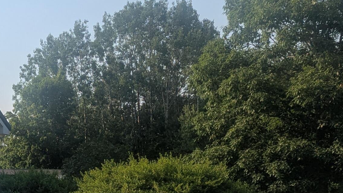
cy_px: 257
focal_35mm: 69
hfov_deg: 29.0
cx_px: 19
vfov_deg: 16.4
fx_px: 628
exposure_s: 1/2358
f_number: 1.85
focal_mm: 6.81
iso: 47
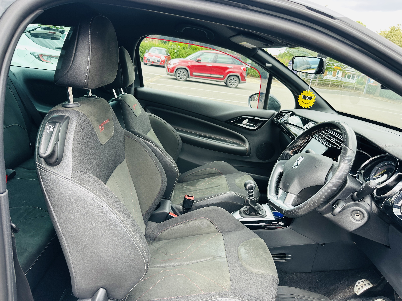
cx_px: 201
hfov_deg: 71.6
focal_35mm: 24
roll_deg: -8.3
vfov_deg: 56.8
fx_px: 279
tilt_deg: -15.7
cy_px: 150
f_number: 1.78
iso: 64
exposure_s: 1/186
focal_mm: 6.86
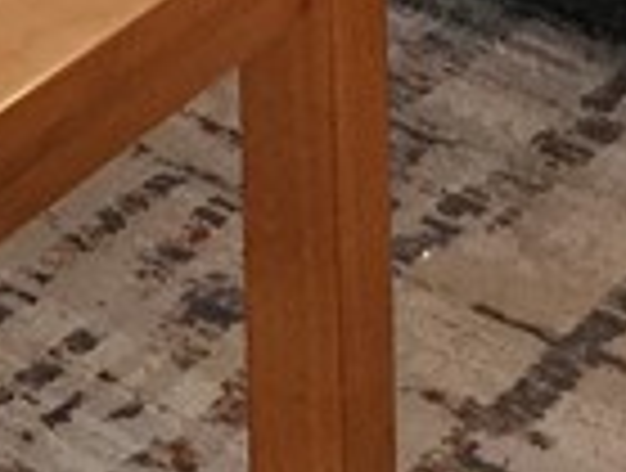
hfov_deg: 11.0
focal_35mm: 169
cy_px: -1209
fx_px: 3064
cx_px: -432
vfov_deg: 7.2
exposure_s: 1/120
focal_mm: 6.4
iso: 250
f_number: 1.8
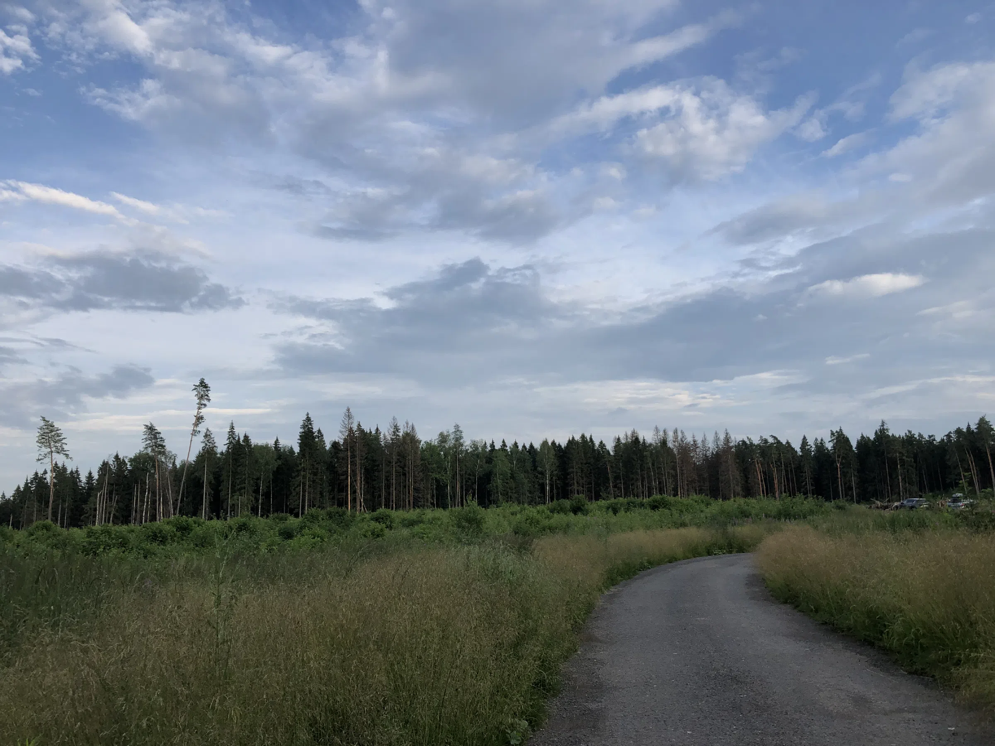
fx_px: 805
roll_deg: +3.2
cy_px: 373
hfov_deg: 63.4
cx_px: 498
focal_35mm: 28
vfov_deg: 49.7
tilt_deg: +9.3
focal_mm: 4
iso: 20
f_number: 1.8
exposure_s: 1/1263
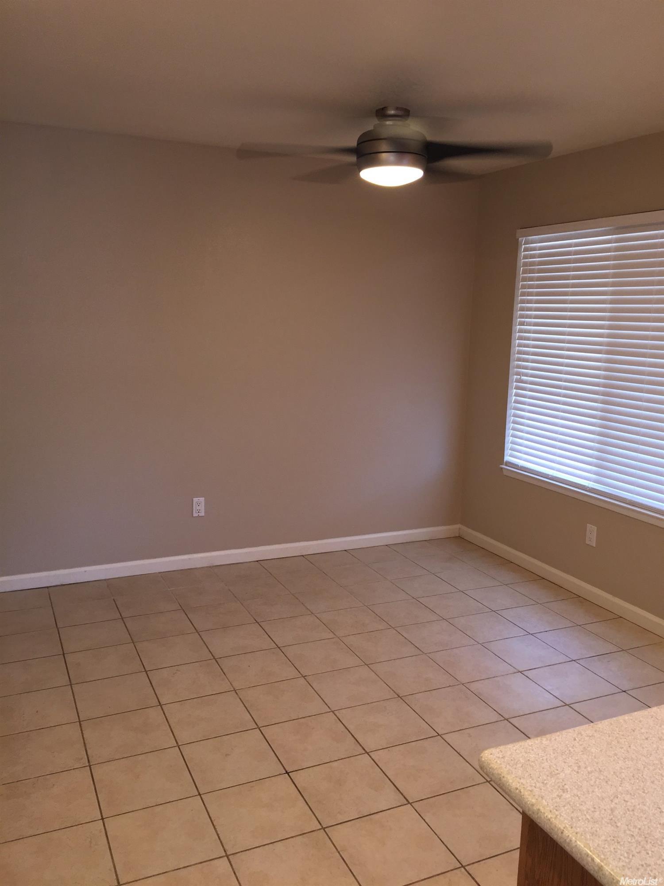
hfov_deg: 48.2
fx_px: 742
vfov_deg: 61.7
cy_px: 443
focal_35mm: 29
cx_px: 332
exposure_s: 1/30
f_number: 2.2
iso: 50
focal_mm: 4.15
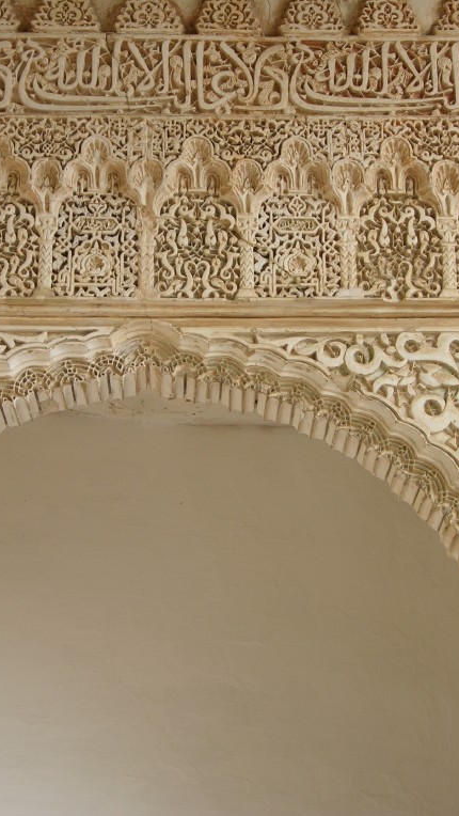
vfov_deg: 19.8
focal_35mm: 108
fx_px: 2336
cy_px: 409
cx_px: 178
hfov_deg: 11.2
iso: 50
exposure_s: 1/33.6
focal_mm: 18.8
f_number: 3.3
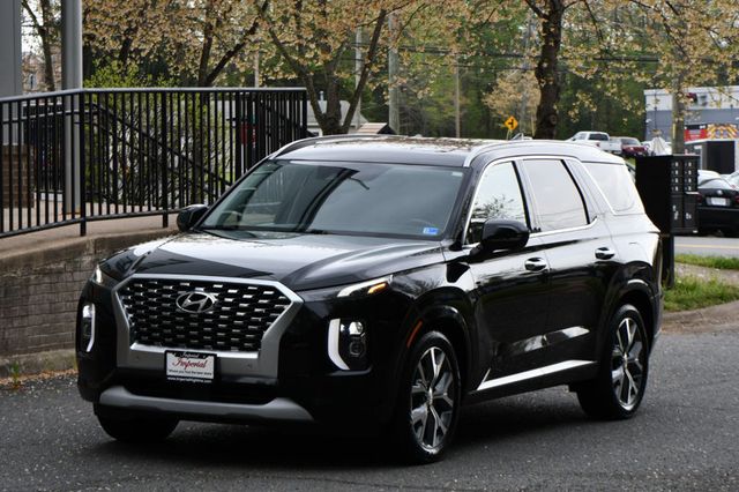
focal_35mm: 135
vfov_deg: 10.1
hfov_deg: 15.2
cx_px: 370
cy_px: 246
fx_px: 2770
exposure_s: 1/250
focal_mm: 90
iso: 200
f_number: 6.3
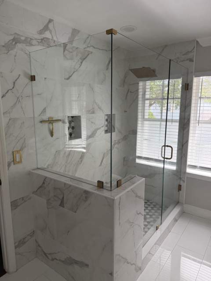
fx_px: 195
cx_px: 106
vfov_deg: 71.6
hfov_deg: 56.8
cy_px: 140
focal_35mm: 24
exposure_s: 1/203
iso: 200
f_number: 1.78
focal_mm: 6.76
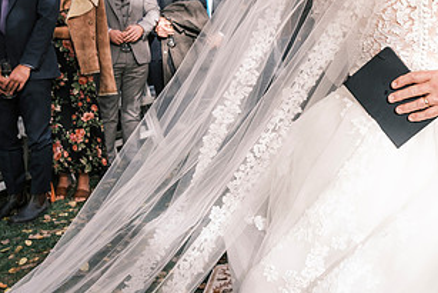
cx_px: 365
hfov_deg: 37.2
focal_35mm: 51
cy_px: 66
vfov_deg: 26.1
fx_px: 621
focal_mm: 18
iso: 160
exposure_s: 1/125
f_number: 5.6
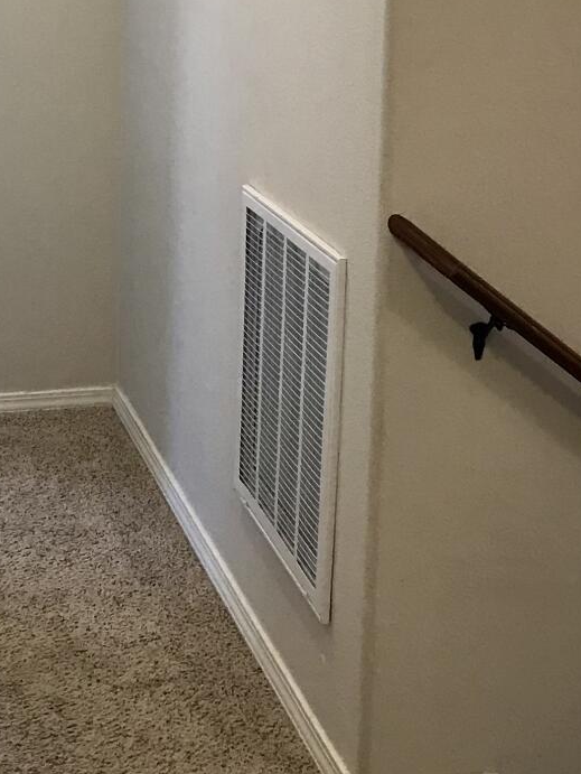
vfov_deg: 23.1
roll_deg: -0.1
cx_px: 235
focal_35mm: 81
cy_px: -4
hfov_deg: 18.2
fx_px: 1811
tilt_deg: -4.4
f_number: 1.8
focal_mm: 3.99
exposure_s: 1/30
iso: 32
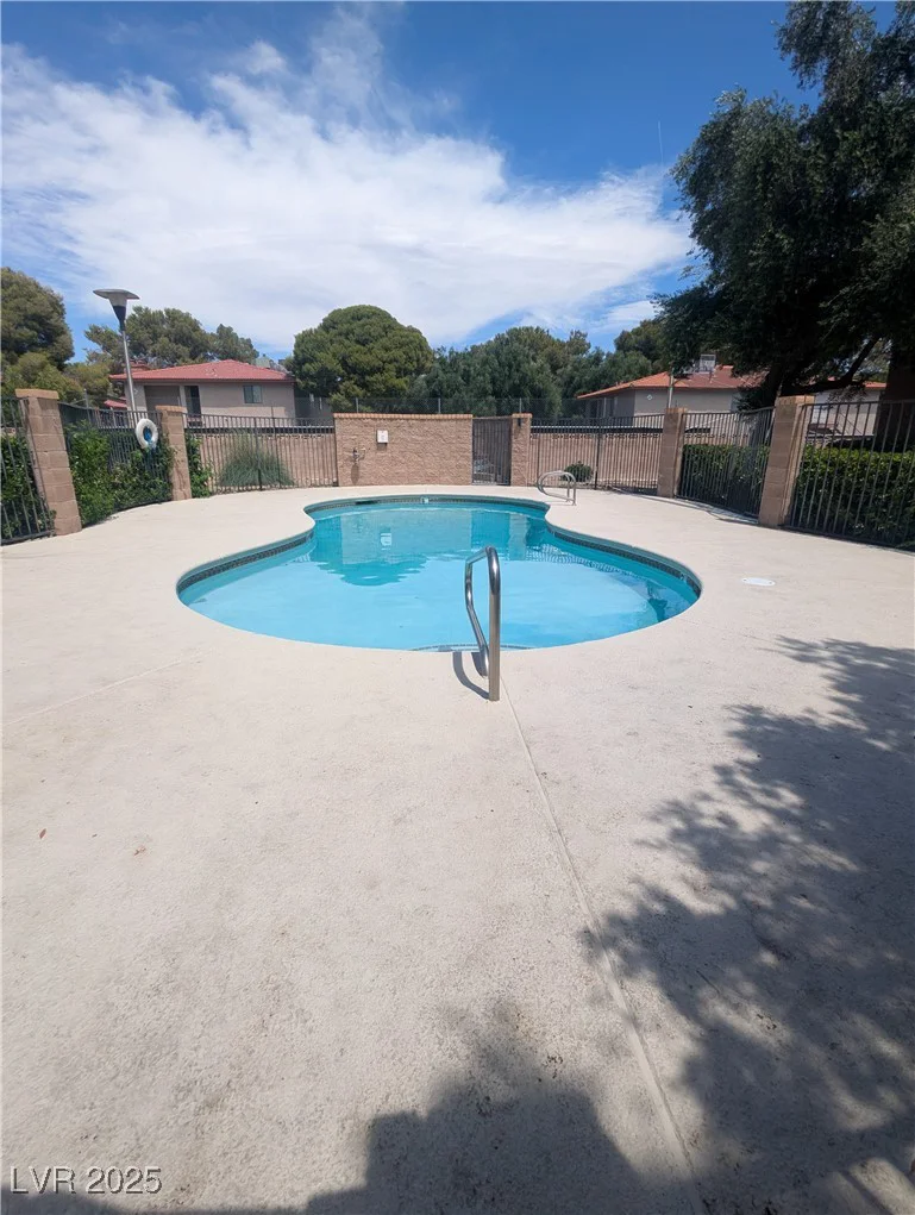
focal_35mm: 16
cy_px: 608
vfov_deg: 94.4
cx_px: 458
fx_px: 562
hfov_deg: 78.3
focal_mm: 2.35
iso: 60
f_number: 2.2
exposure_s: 1/2326
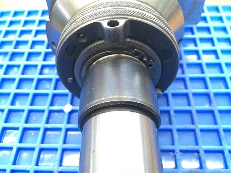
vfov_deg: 48.2
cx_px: 116
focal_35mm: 29
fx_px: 194
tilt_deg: -56.9
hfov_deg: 61.7
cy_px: 86
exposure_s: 1/30
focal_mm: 4.15
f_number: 2.2
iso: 160
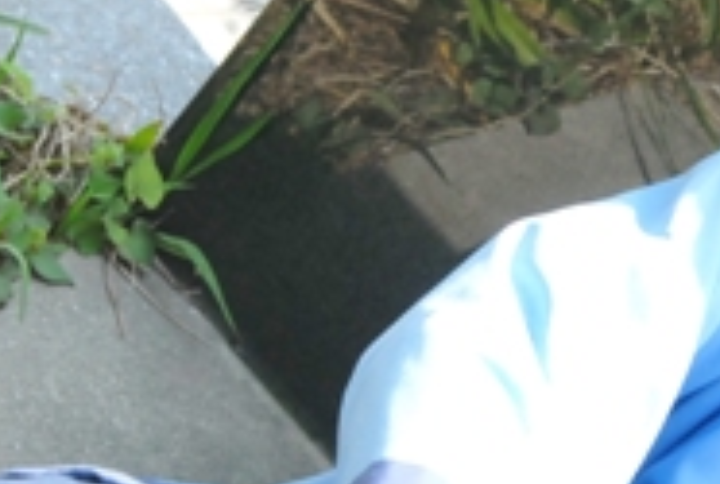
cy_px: 420
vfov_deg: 7.4
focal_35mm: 185
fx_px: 3709
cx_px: 635
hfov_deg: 11.0
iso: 400
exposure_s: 1/320
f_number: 9
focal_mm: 46
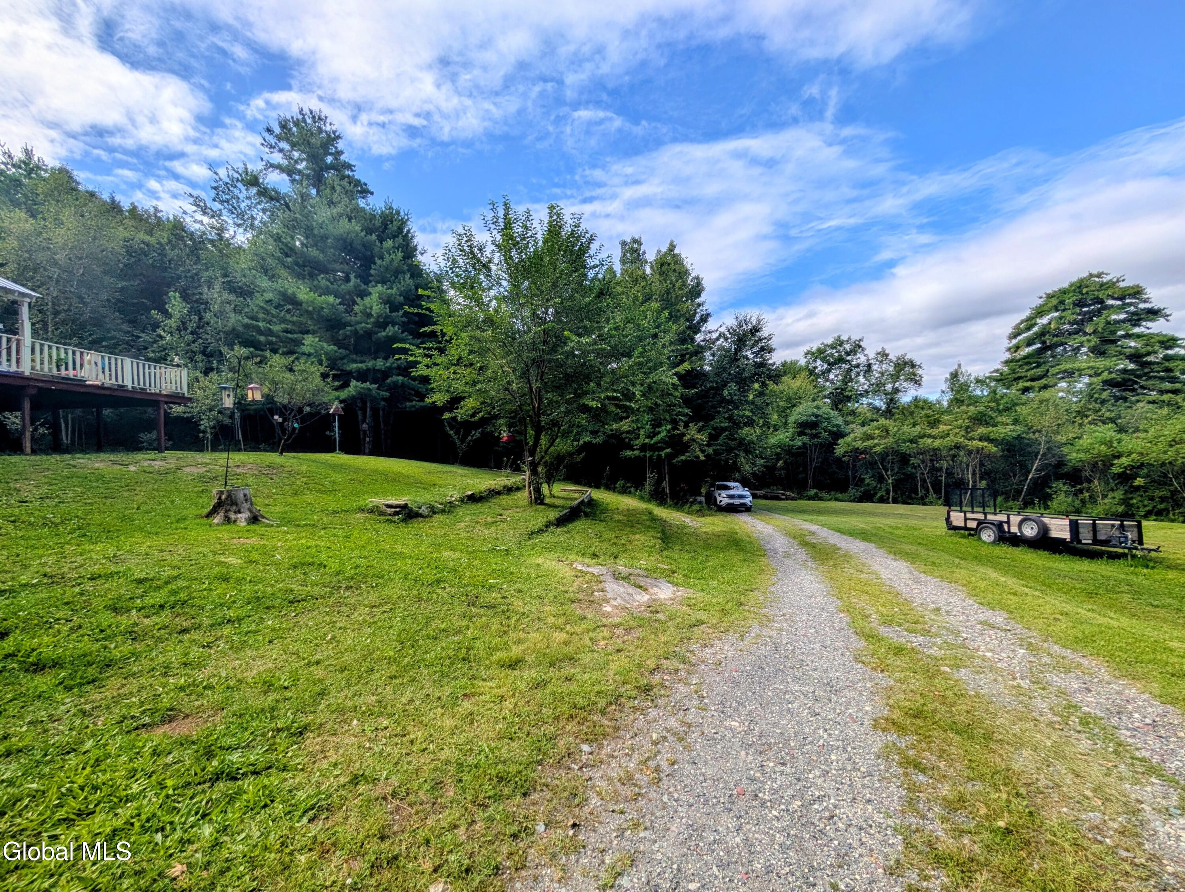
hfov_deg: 110.5
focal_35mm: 12
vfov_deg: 94.6
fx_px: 411
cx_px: 592
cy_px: 446
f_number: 1.7
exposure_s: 1/4505
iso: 51
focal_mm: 2.02
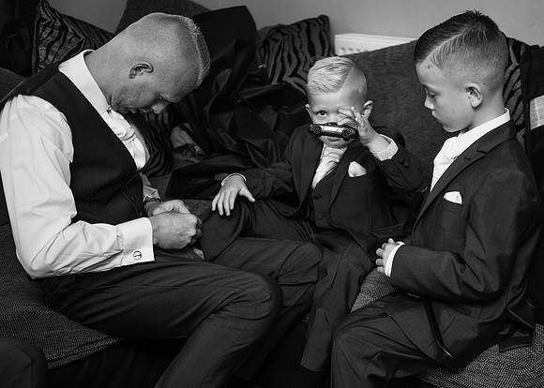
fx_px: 903
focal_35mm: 58
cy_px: 163
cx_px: 339
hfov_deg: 33.4
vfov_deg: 24.2
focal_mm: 48
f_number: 2.8
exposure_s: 1/100
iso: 400
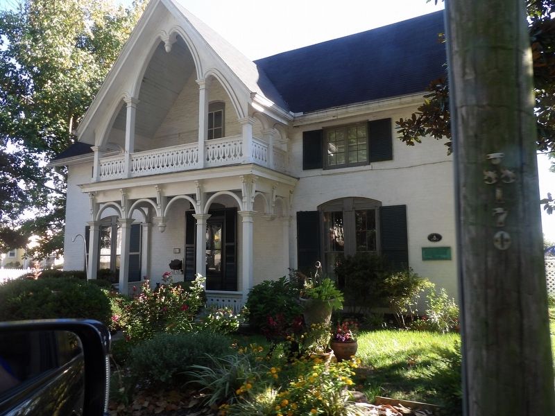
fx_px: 385
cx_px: 278
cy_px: 208
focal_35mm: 24
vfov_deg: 56.8
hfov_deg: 71.6
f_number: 3.2
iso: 100
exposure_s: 1/124
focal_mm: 4.3
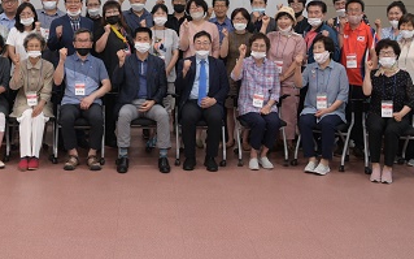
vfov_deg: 21.7
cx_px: 134
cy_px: 9
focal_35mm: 58
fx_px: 654
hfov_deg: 34.8
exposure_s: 1/100
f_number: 6.3
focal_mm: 30
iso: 640
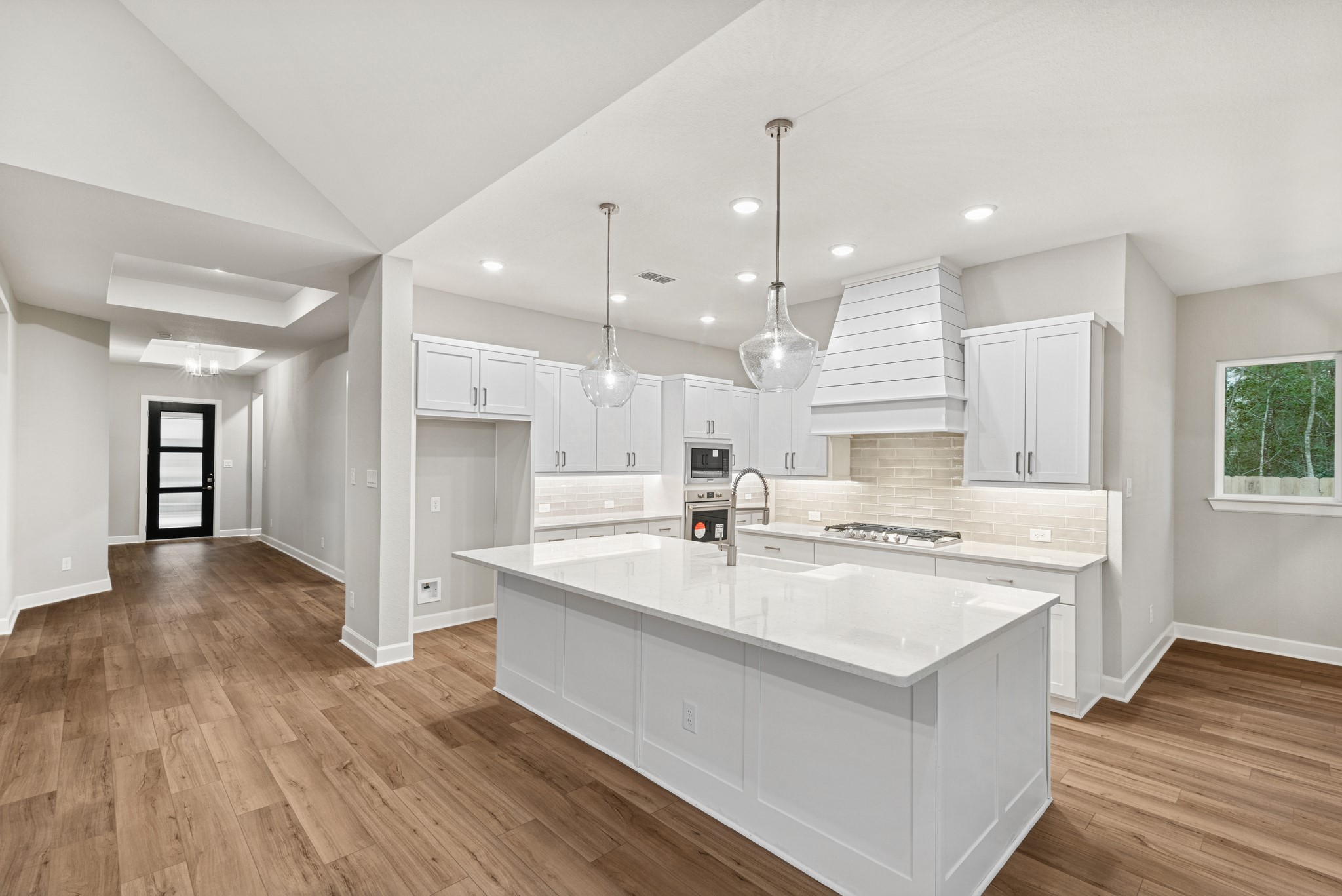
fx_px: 597
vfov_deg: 73.8
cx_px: 671
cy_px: 448
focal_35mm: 16
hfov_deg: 96.7
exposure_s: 1/5
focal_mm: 16
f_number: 9
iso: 100
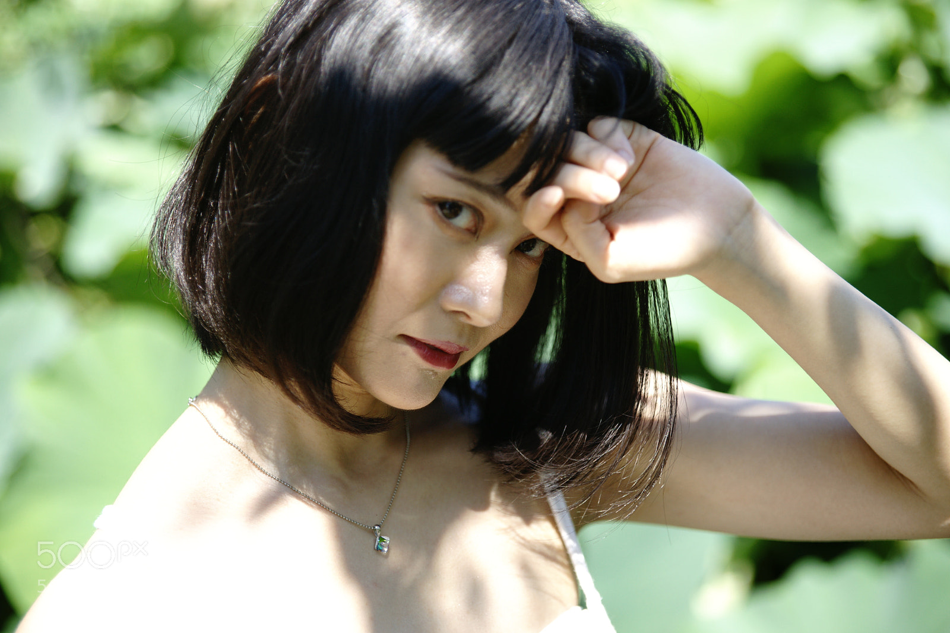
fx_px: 1847
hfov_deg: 28.8
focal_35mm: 70
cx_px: 475
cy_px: 316
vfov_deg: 19.4
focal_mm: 70
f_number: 2.8
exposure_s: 1/1000
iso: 200
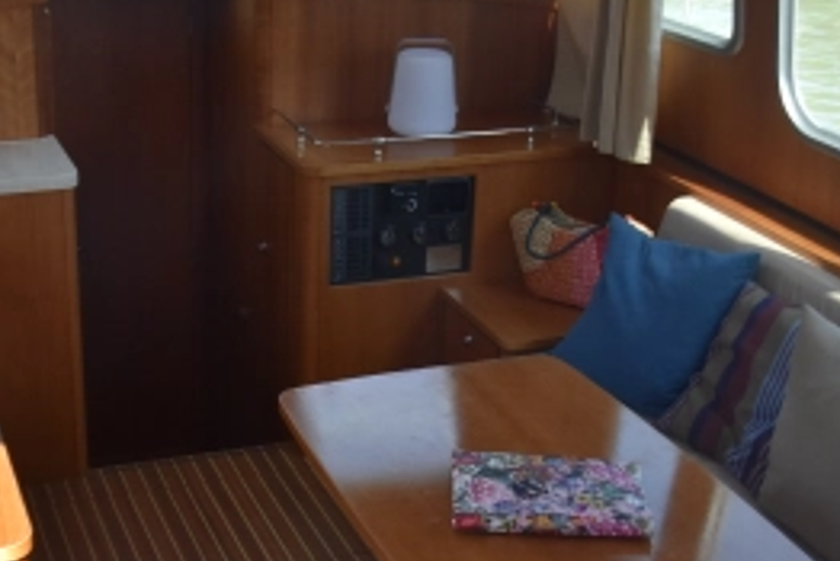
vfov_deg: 20.6
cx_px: 305
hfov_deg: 30.3
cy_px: 309
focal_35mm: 66
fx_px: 1542
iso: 800
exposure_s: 1/500
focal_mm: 21
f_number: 8
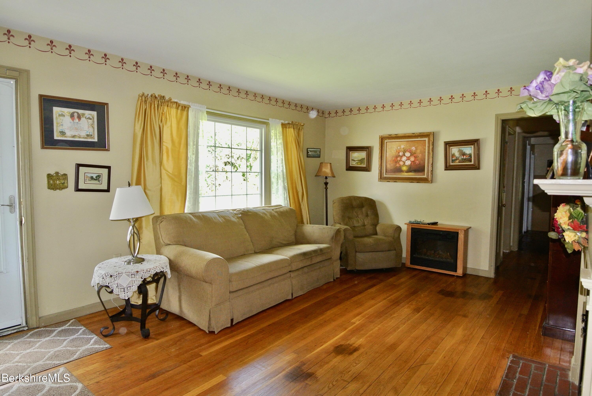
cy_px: 198
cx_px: 296
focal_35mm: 20
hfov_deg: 83.9
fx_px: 329
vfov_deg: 62.1
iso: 400
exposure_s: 1/60
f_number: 4
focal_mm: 7.7
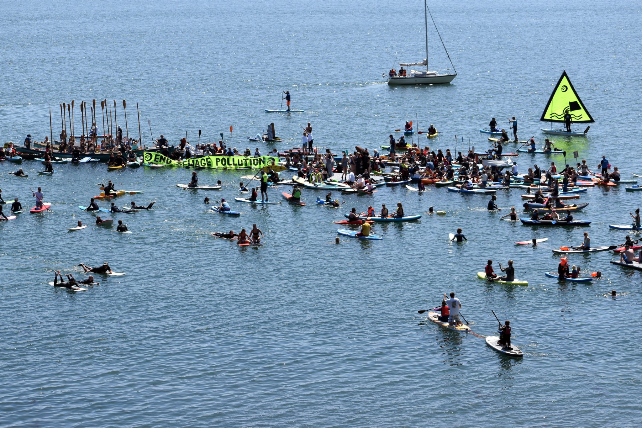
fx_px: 1872
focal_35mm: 105
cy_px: 214
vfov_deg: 13.0
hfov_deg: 19.5
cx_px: 321
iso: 100
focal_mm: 70
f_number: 7.1
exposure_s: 1/800
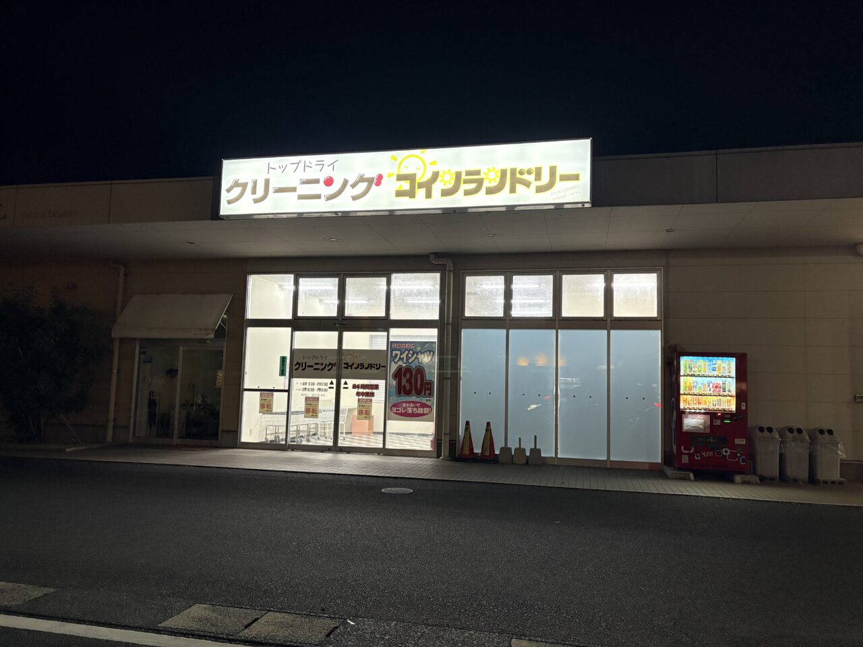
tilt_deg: +6.1
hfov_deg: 67.3
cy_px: 324
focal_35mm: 26
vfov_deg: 53.1
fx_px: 648
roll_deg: -1.9
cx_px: 432
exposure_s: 1/60
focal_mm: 5.96
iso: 250
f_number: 1.6
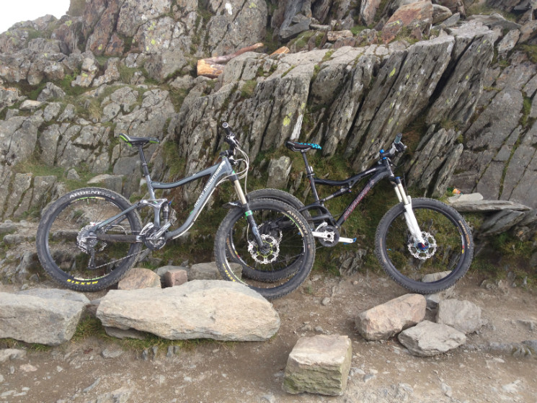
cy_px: 202
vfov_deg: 40.7
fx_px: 543
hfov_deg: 52.6
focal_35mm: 35
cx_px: 268
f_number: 2.4
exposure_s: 1/690
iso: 50
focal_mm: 4.28
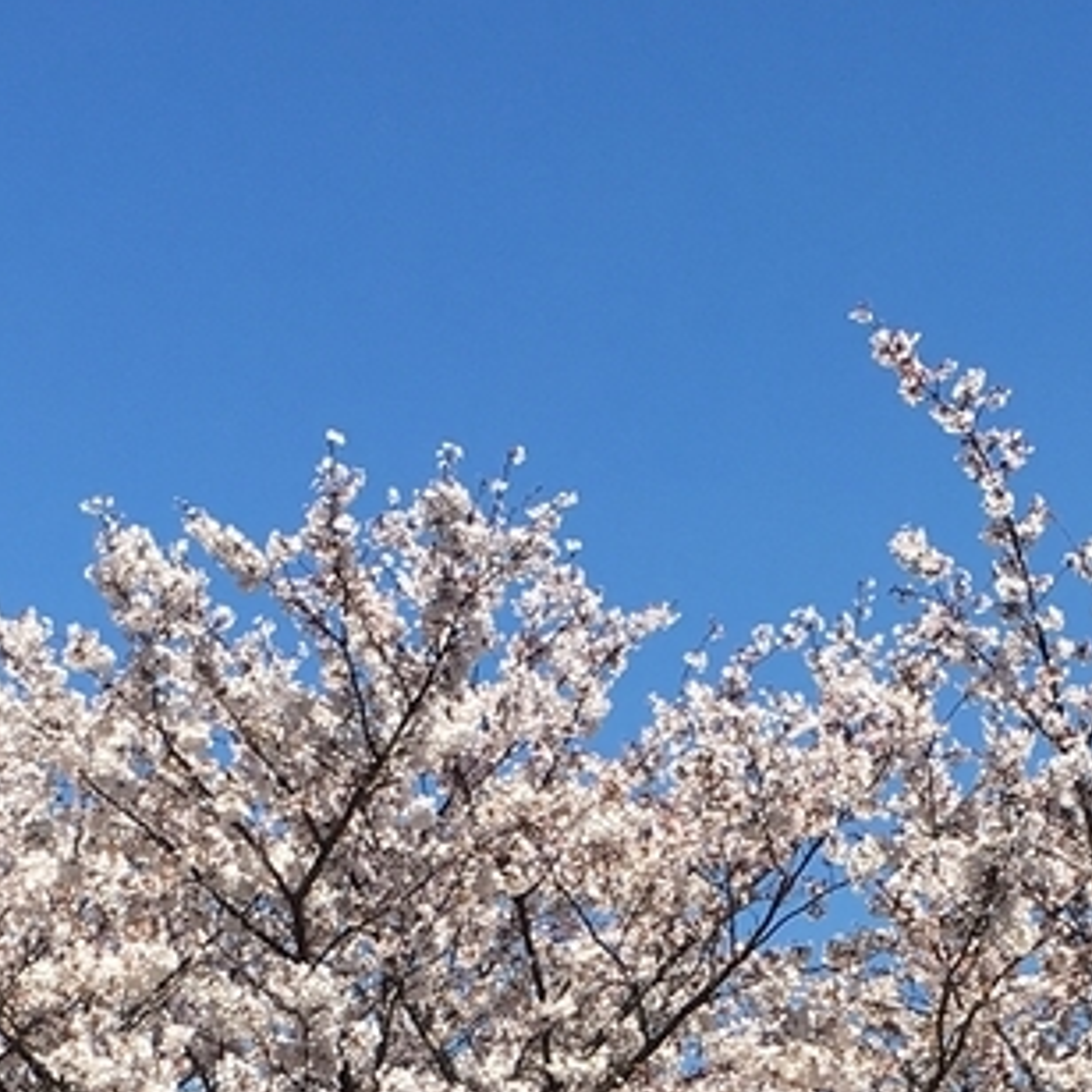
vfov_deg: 13.6
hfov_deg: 14.0
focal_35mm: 124
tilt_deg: +10.6
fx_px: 4426
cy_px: 1333
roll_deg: +1.5
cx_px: 815
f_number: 2.2
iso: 25
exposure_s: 1/1672
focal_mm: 4.15
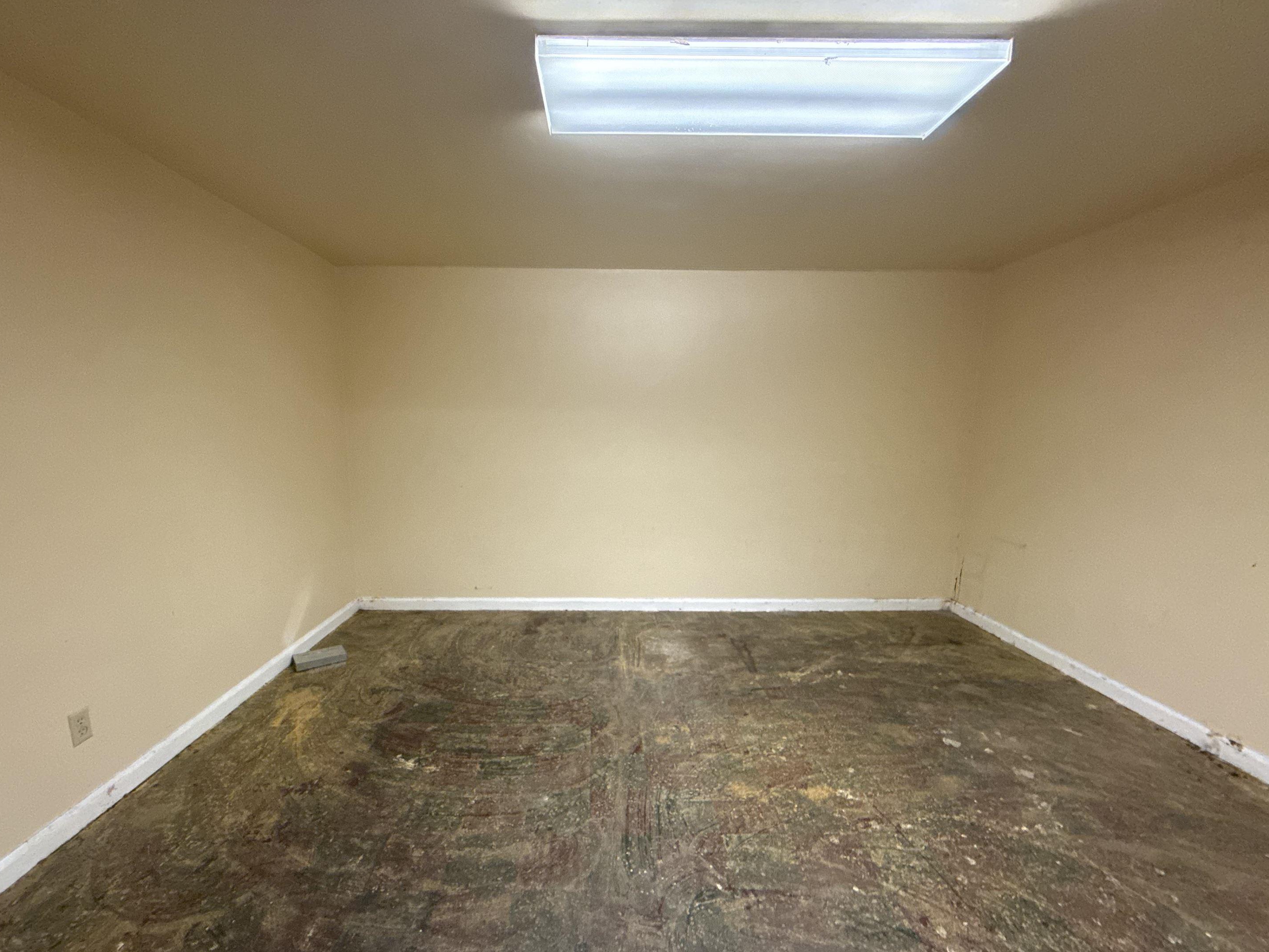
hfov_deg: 98.1
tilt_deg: -9.5
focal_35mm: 15
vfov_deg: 81.6
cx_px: 604
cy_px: 507
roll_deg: +0.6
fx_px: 550
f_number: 2.2
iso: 500
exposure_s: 1/60
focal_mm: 2.22
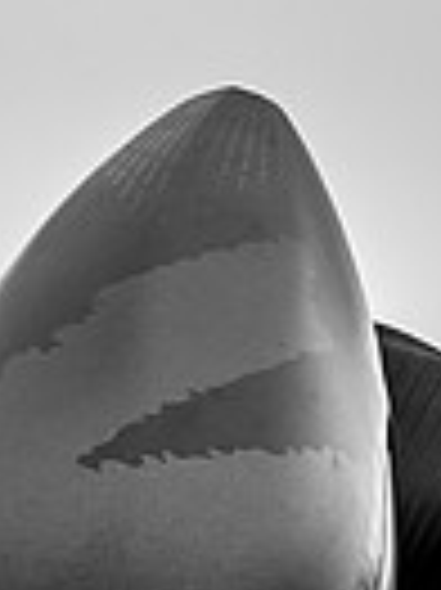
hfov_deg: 0.6
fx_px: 43131
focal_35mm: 2535
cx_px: 407
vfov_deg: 0.8
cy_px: 1478
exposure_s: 1/1000
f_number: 3.5
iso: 125
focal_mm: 173
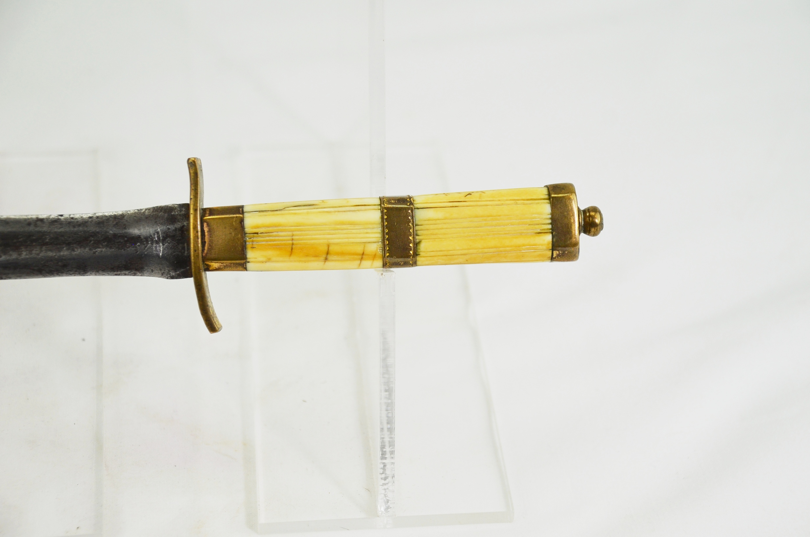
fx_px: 1953
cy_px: 268
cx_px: 405
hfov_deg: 23.4
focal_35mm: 87
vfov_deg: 15.6
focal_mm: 58
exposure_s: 1/400
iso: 400
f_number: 5
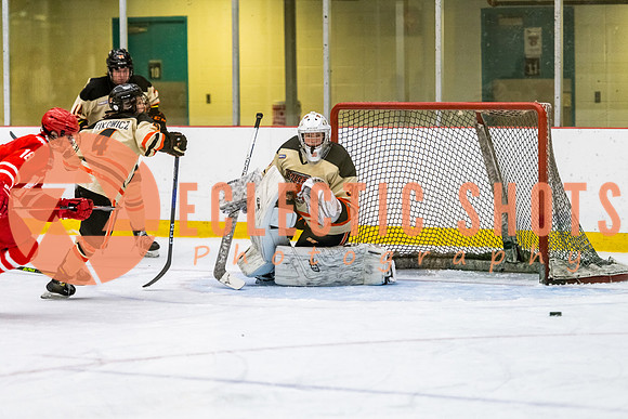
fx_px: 2956
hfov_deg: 12.1
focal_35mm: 169
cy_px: 225
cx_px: 334
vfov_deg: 8.1
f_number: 3.2
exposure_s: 1/640
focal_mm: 150
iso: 3200
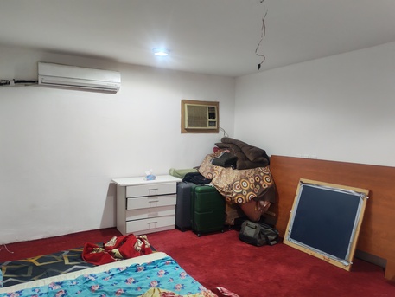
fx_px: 308
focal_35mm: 27
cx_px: 198
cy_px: 148
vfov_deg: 51.4
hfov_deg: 65.3
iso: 1000
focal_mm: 6.12
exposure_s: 1/50
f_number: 1.9
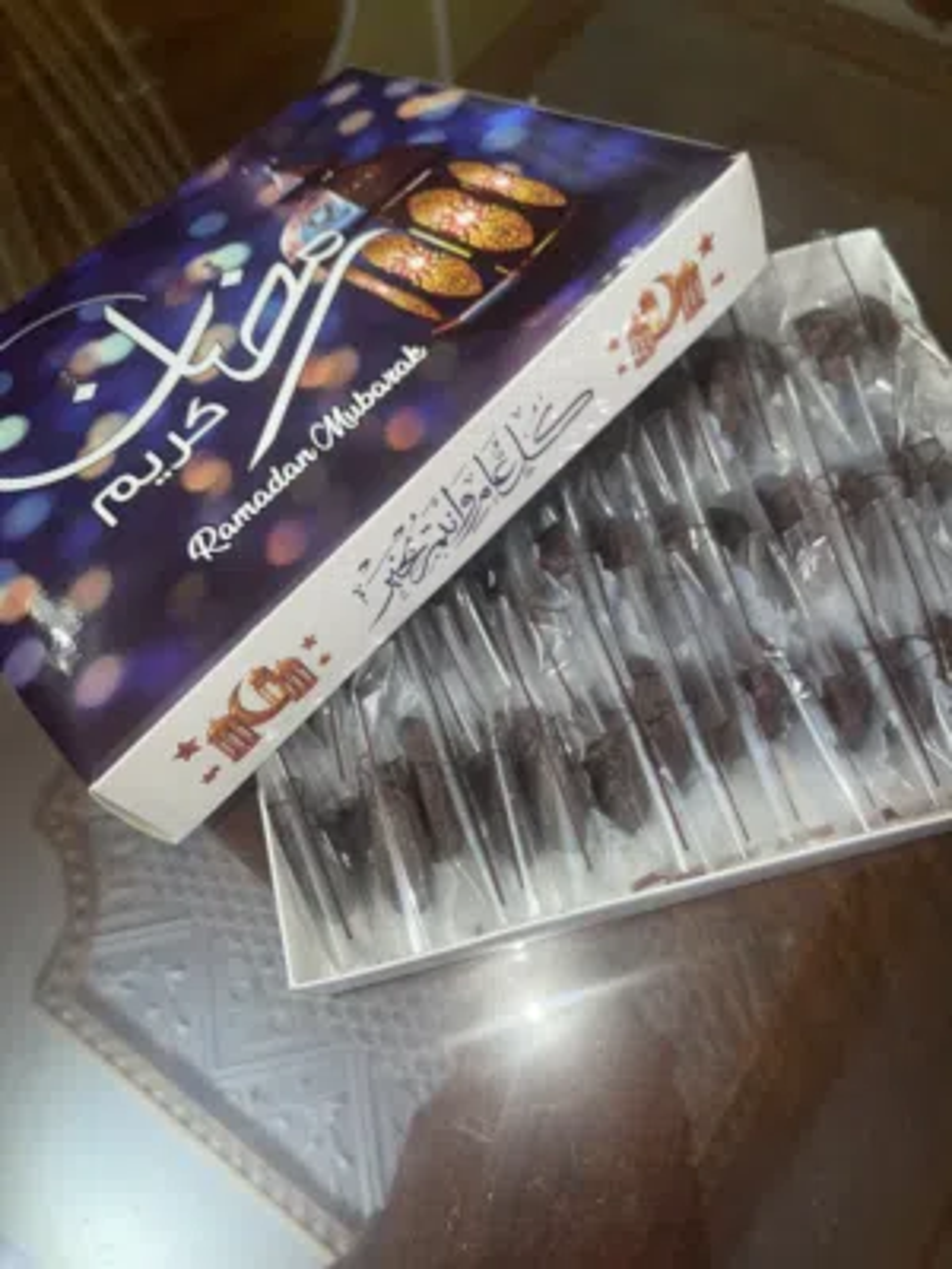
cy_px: 634
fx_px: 917
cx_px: 476
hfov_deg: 54.9
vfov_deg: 69.4
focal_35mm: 25
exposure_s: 1/78
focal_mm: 5.1
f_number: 1.6
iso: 32
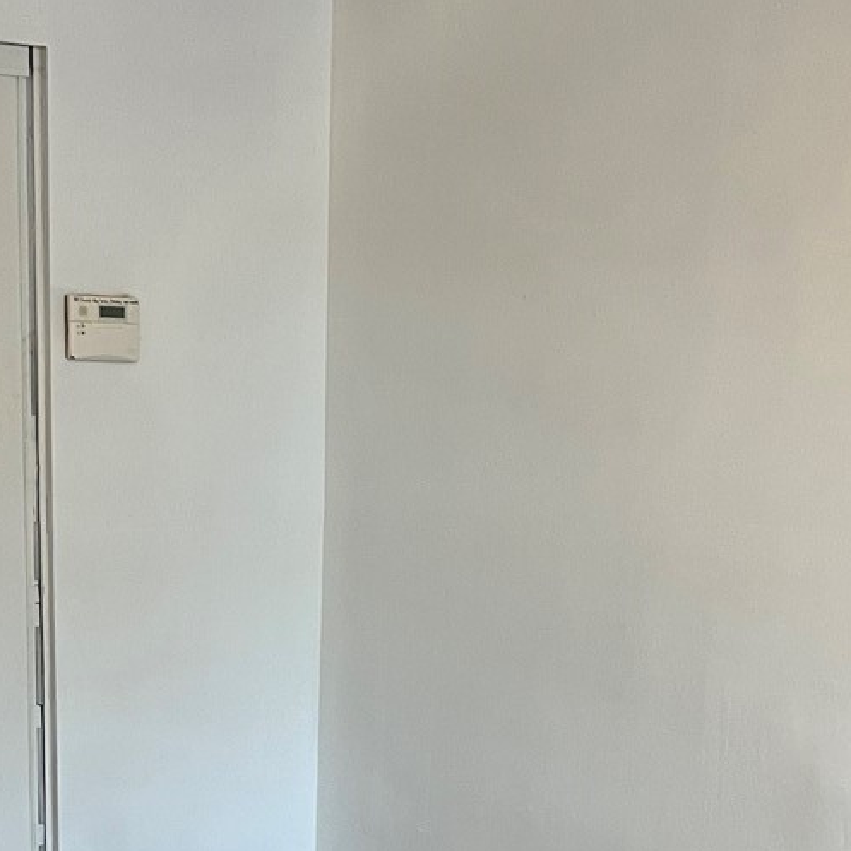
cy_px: 914
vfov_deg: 22.2
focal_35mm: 74
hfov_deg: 23.4
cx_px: 443
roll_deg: -2.0
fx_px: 2058
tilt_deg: -15.0
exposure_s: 1/60
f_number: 1.5
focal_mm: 5.7
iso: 250
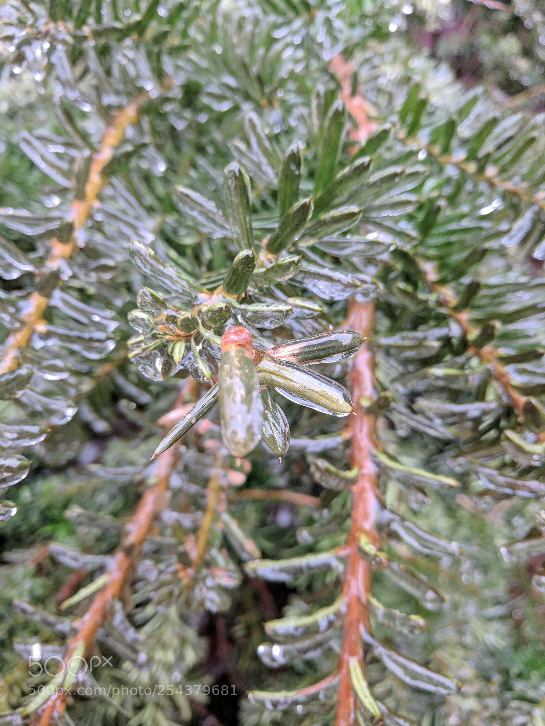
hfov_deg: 53.1
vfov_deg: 67.3
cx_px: 272
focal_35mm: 26
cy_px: 363
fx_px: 546
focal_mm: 4.67
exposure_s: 1/120
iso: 204
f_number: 2
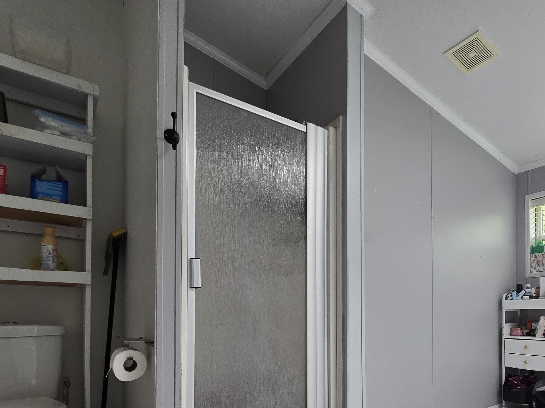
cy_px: 319
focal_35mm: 21
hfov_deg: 77.3
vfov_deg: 59.1
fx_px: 331
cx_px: 348
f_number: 2.2
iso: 250
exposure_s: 1/60
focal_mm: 2.2
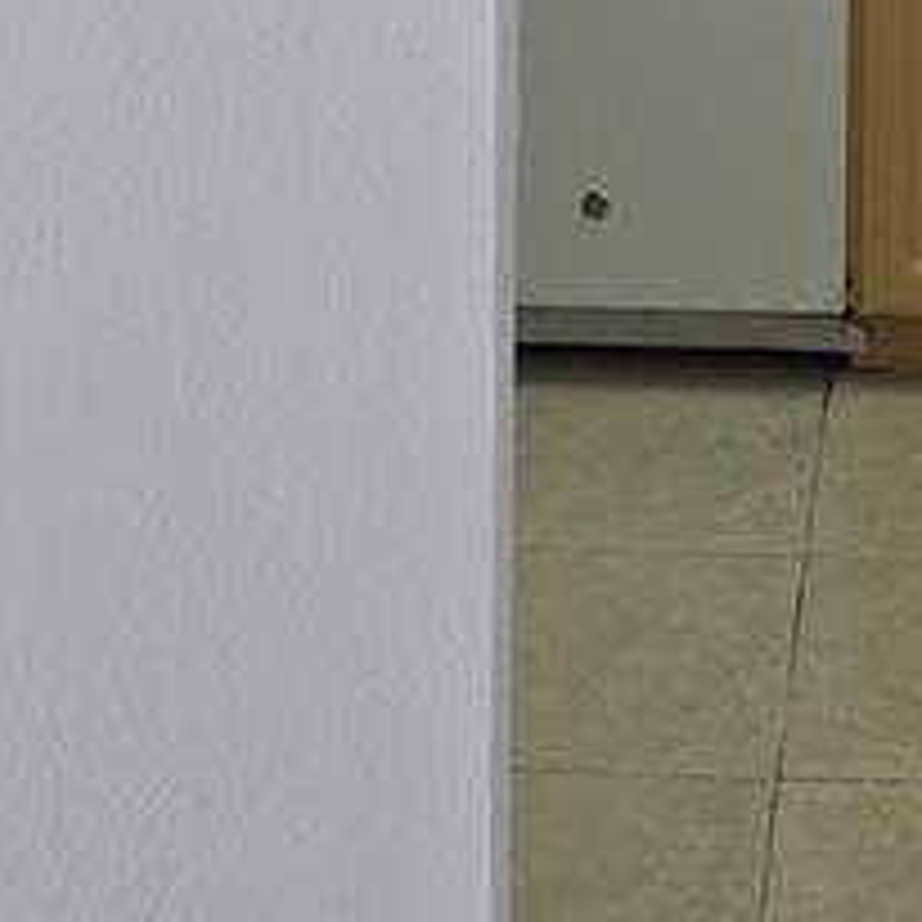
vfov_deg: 13.4
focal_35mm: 119
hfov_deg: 14.6
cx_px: 724
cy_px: -625
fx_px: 3586
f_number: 1.7
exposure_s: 1/120
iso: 64
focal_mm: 6.3
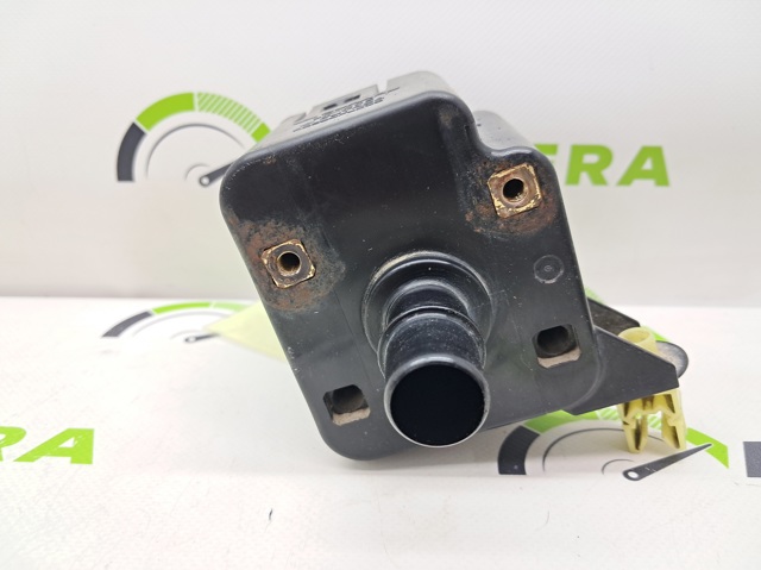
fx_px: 593
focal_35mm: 27
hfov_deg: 65.4
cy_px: 285
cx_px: 380
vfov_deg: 51.3
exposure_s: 1/50
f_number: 1.8
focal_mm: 4
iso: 64
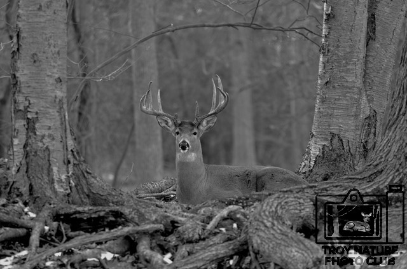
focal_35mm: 480
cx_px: 204
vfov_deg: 2.8
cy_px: 134
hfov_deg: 4.3
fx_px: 5412
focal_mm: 320
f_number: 5.6
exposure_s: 1/30
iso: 400
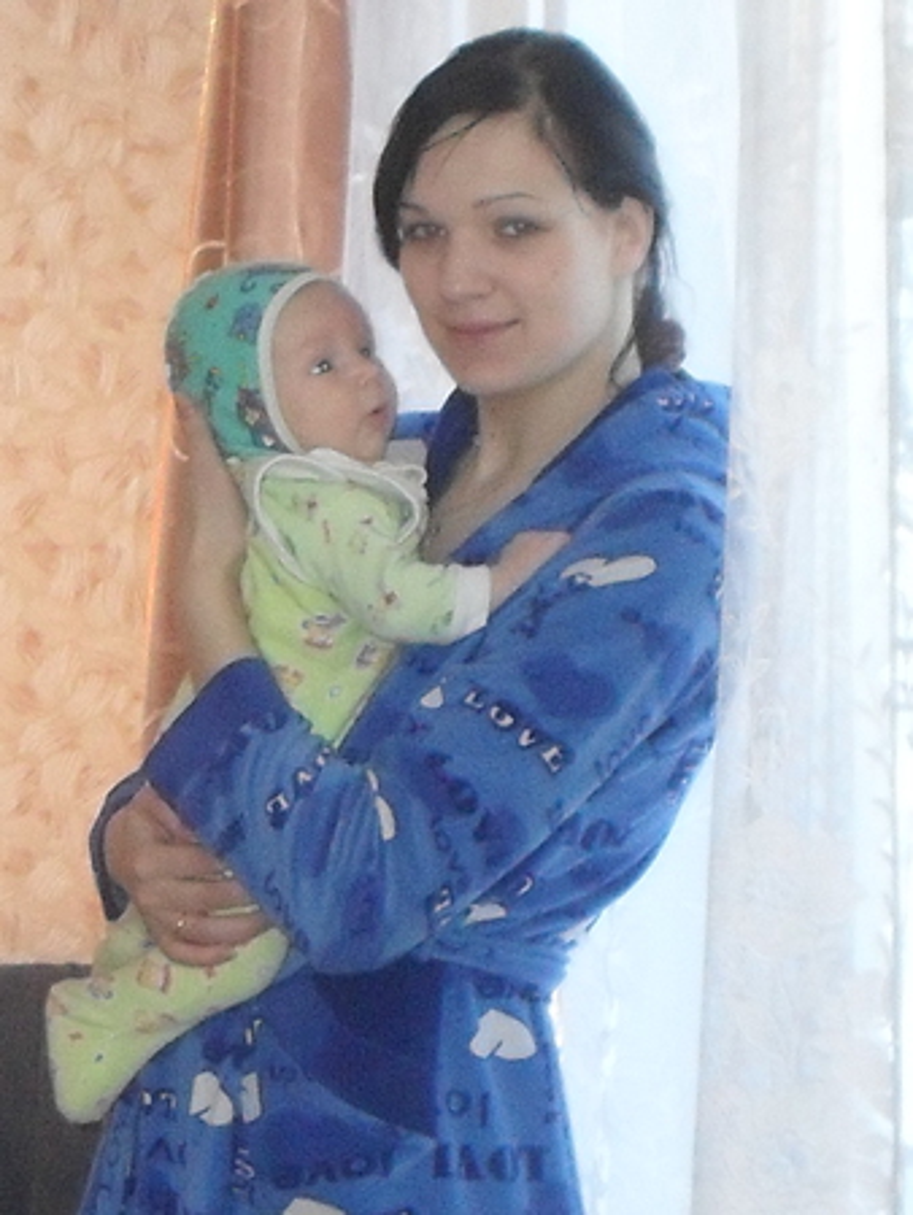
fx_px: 1230
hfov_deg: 40.7
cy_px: 608
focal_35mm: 35
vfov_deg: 52.6
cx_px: 456
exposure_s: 1/45
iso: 200
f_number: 3.2
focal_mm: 6.3
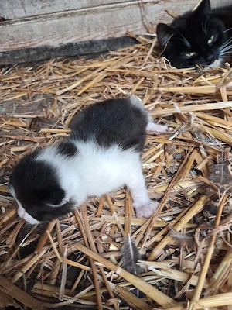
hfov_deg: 51.4
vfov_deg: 65.3
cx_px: 116
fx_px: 241
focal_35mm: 27
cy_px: 155
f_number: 1.8
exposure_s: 1/60.2
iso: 320
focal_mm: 4
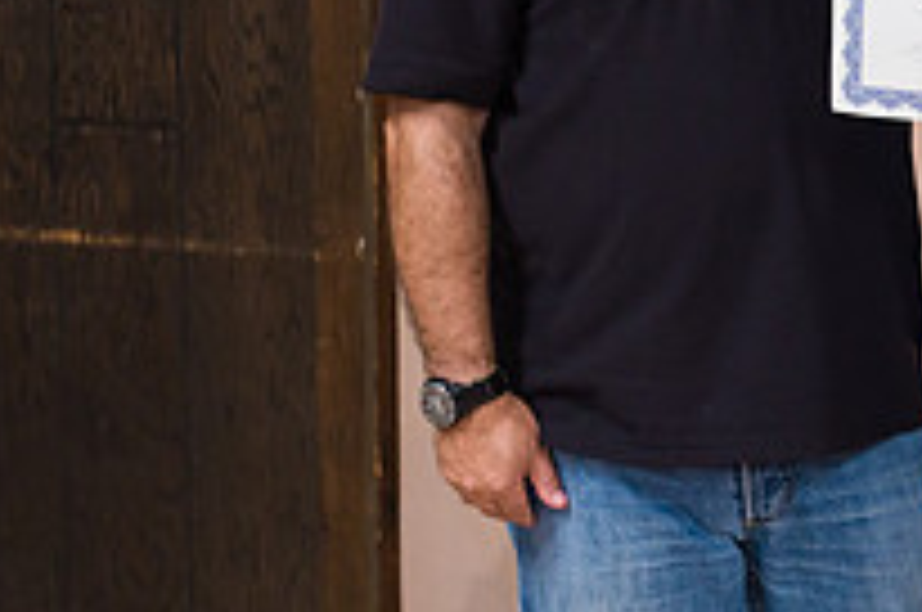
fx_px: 4782
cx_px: 1102
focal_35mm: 187
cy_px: -22
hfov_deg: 10.8
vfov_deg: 7.3
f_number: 3.2
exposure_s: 1/125
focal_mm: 66
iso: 1250
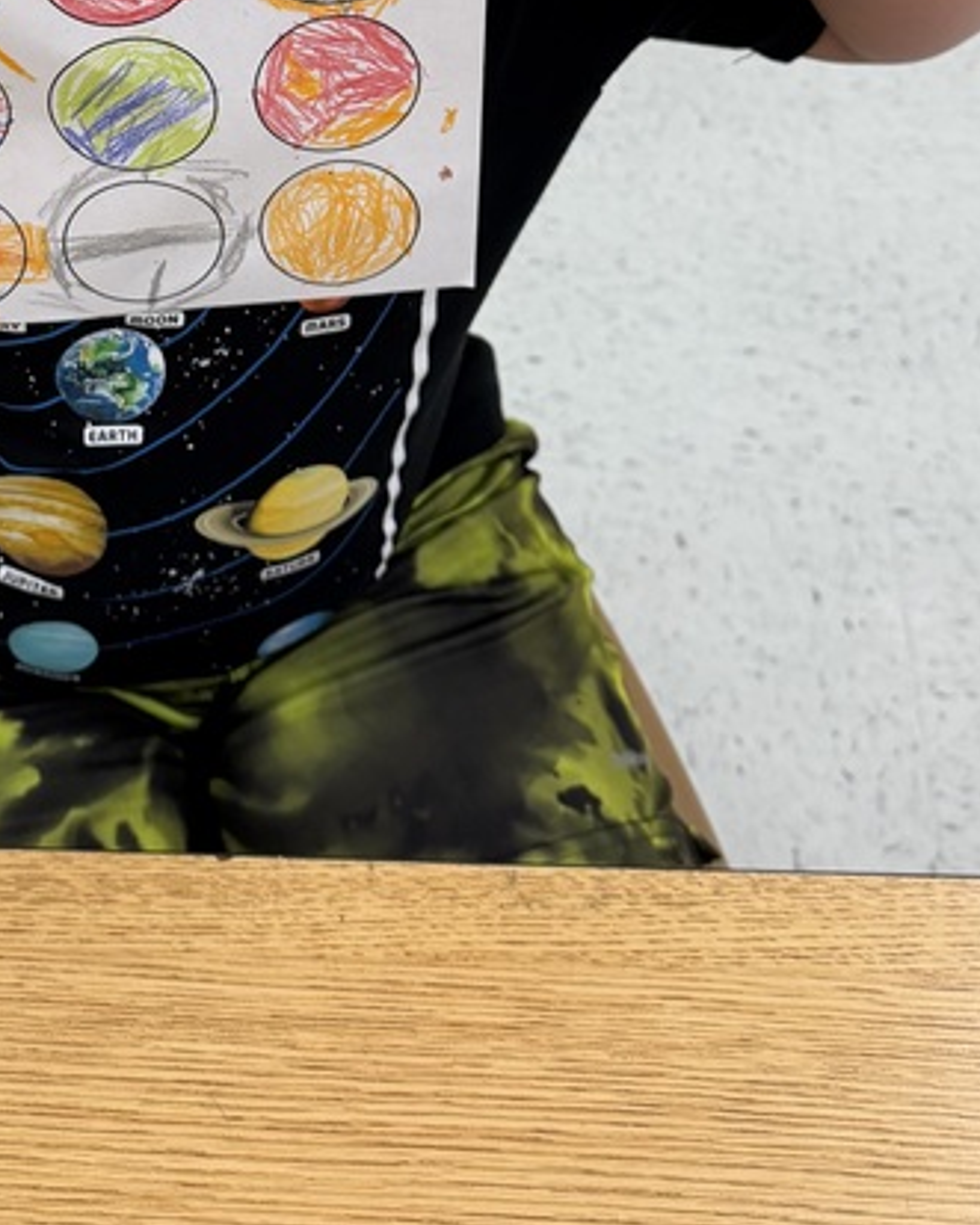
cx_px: 222
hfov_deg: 25.8
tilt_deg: -37.9
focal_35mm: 58
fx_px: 2104
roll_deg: -0.8
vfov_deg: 30.2
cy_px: 0
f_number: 1.78
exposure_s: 1/120
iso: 200
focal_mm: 6.76
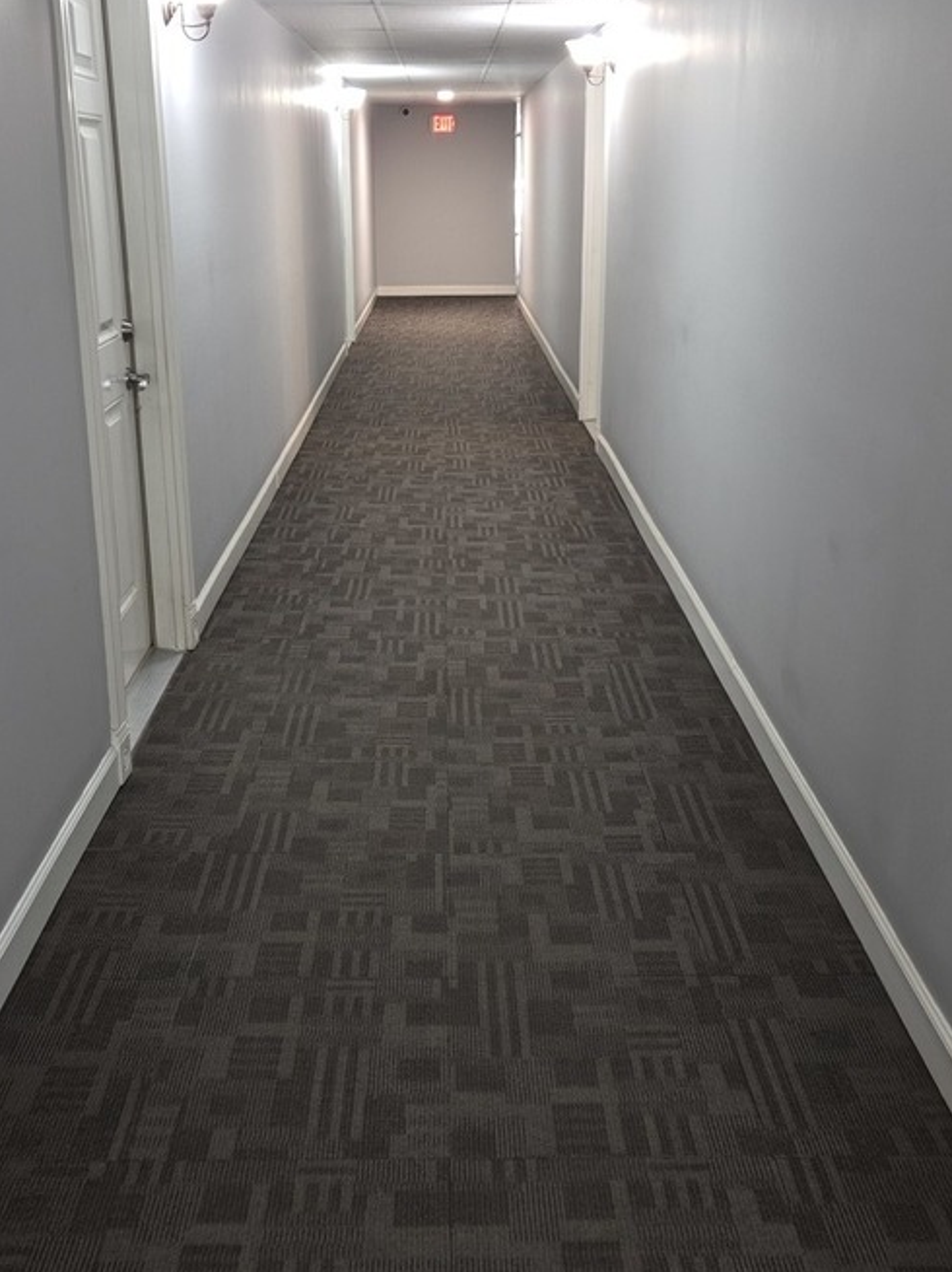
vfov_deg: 49.0
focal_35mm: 38
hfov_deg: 37.7
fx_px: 1394
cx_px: 457
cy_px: 603
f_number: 1.8
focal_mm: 5.4
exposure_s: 1/15
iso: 1600
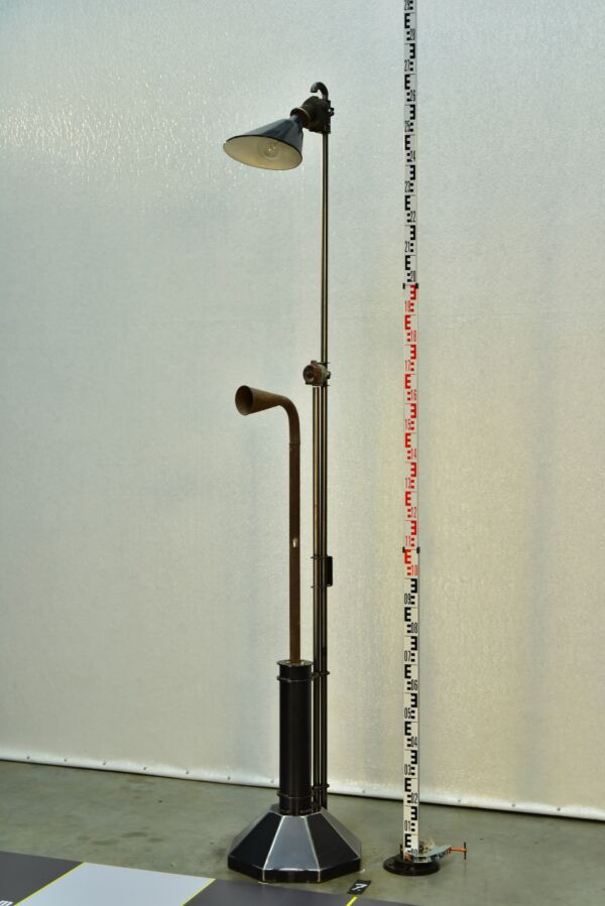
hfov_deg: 24.6
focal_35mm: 55
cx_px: 302
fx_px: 1385
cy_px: 453
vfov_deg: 36.2
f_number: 4.8
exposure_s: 1/80
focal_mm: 55
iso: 500
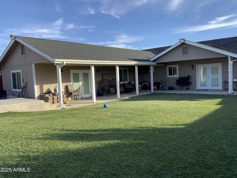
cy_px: 89
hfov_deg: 61.7
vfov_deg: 48.2
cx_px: 118
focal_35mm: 29
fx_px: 199
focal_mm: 3
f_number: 1.8
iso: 16
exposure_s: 1/792
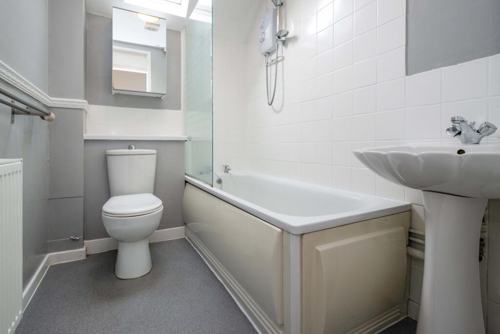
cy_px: 167
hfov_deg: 93.3
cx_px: 250
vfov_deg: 70.5
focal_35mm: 17
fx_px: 236
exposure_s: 1/60
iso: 1250
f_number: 7.1
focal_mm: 17
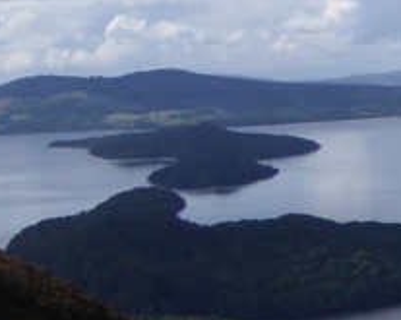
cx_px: 971
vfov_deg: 10.2
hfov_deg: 10.8
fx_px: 1790
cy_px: 91
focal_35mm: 151
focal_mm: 4.3
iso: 100
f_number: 3.3
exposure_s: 1/1600
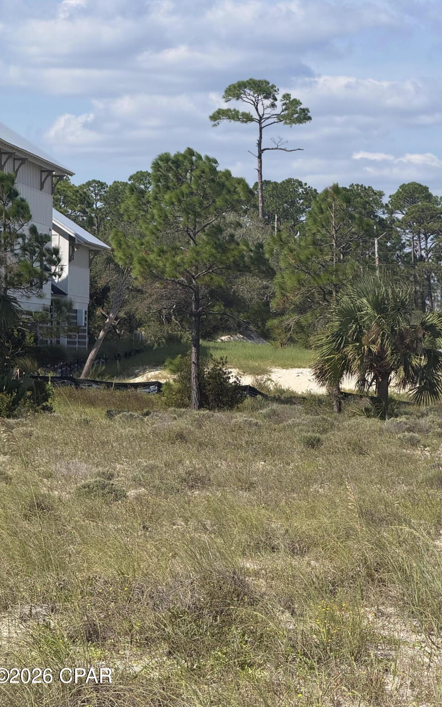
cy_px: 353
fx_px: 2467
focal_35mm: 128
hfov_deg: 10.2
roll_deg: -0.7
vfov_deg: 16.3
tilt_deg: +0.9
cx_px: 259
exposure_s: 1/2024
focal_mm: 15.66
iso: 64
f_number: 2.8
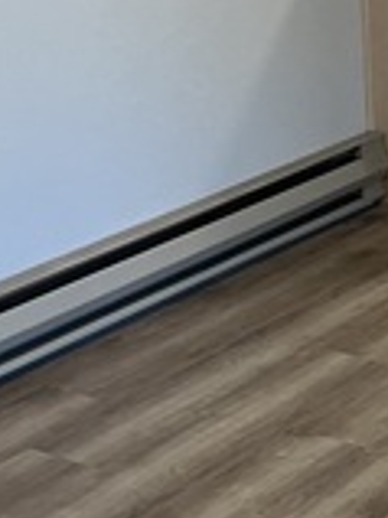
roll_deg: +1.4
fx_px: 1631
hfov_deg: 12.6
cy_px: 41
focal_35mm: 109
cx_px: 639
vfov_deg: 17.8
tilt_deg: -15.3
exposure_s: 1/60
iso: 80
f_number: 1.6
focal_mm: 5.1
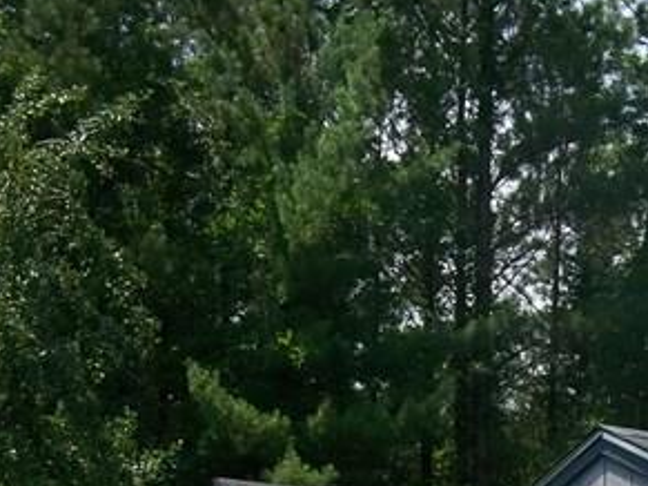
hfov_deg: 11.1
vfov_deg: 8.3
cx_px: 693
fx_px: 3293
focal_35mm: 176
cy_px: 725
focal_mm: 8.8
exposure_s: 1/500
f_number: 3.8
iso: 64
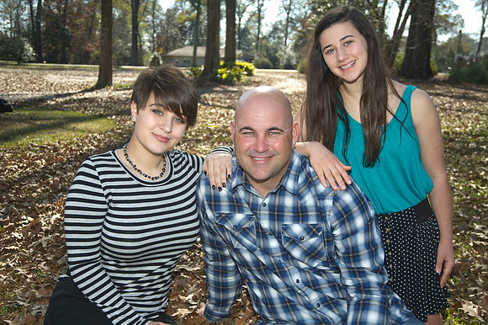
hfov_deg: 46.4
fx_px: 569
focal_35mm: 42
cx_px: 244
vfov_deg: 31.9
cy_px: 162
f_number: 6.3
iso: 100
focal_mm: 42
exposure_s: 1/200
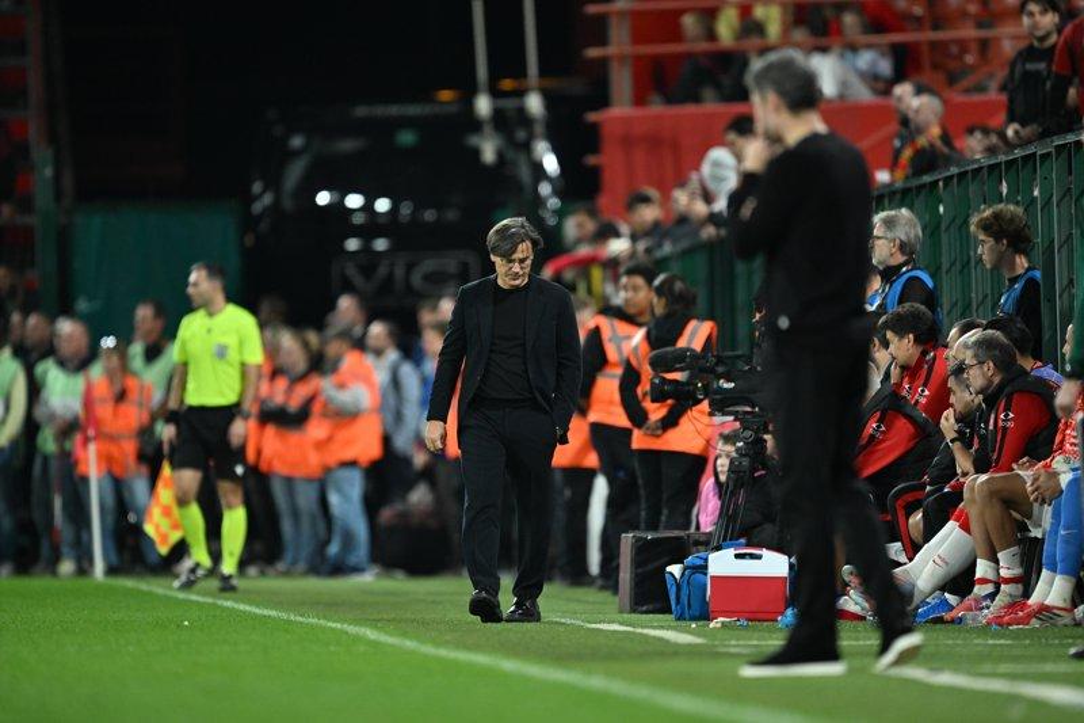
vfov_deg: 2.5
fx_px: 16858
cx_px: 542
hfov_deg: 3.7
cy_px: 362
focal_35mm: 560
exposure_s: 1/800
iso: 2500
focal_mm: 560
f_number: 4
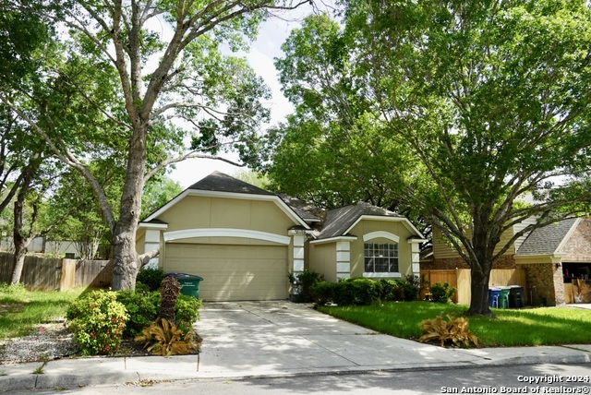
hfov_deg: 67.3
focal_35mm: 27
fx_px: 444
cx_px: 296
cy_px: 198
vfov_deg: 48.0
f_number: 5
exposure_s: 1/200
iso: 100
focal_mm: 18
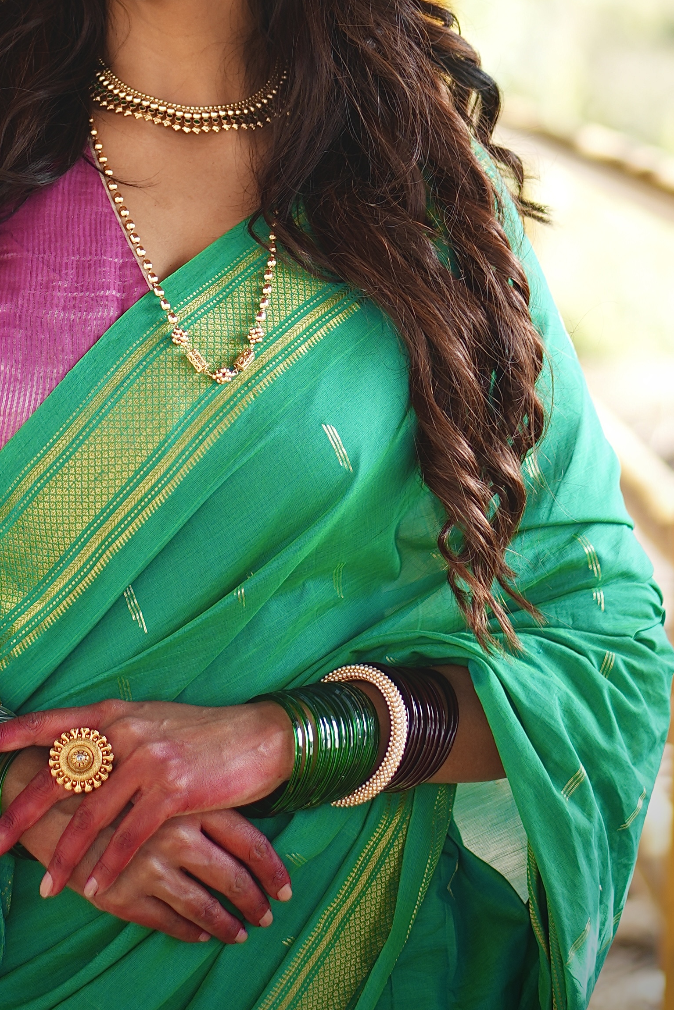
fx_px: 4212
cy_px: 45
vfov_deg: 13.5
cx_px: 144
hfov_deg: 9.1
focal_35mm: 150
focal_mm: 50
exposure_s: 1/100
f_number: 1.8
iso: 160
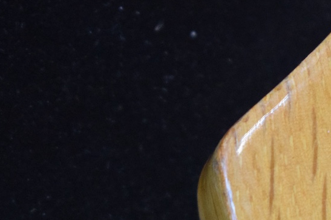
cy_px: 277
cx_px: 439
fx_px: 2080
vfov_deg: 6.0
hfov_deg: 8.9
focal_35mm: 226
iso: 3200
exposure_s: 1/40
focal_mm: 55
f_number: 5.6
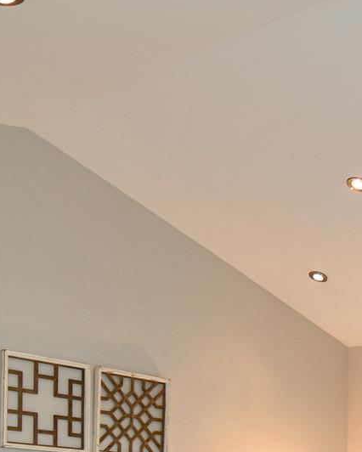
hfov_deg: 22.5
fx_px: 870
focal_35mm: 65
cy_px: 549
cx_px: 376
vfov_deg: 25.9
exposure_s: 1/60
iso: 200
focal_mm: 12
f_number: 4
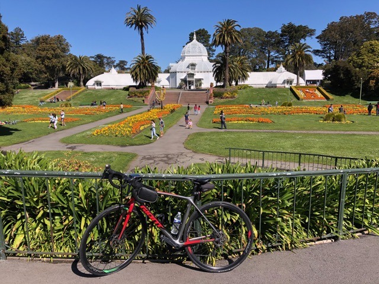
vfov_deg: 49.7
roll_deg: +1.8
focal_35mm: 28
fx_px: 307
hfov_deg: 63.4
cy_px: 142
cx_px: 190
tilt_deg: -8.8
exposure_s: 1/1675
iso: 20
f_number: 1.8
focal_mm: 4
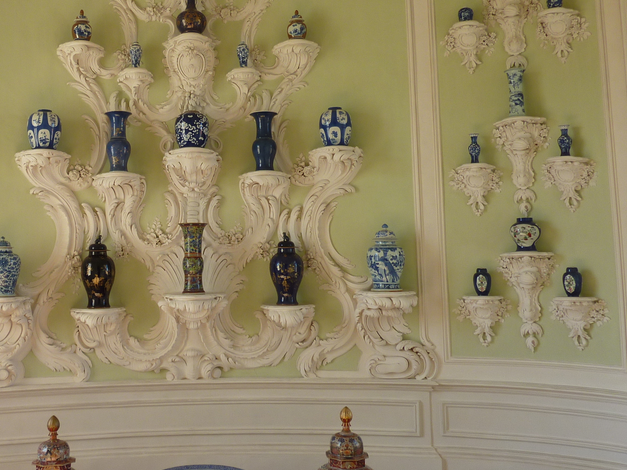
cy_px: 189
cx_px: 202
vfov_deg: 35.8
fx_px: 725
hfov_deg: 46.0
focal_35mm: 40
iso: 80
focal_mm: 4.1
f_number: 3.3
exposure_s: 1/60
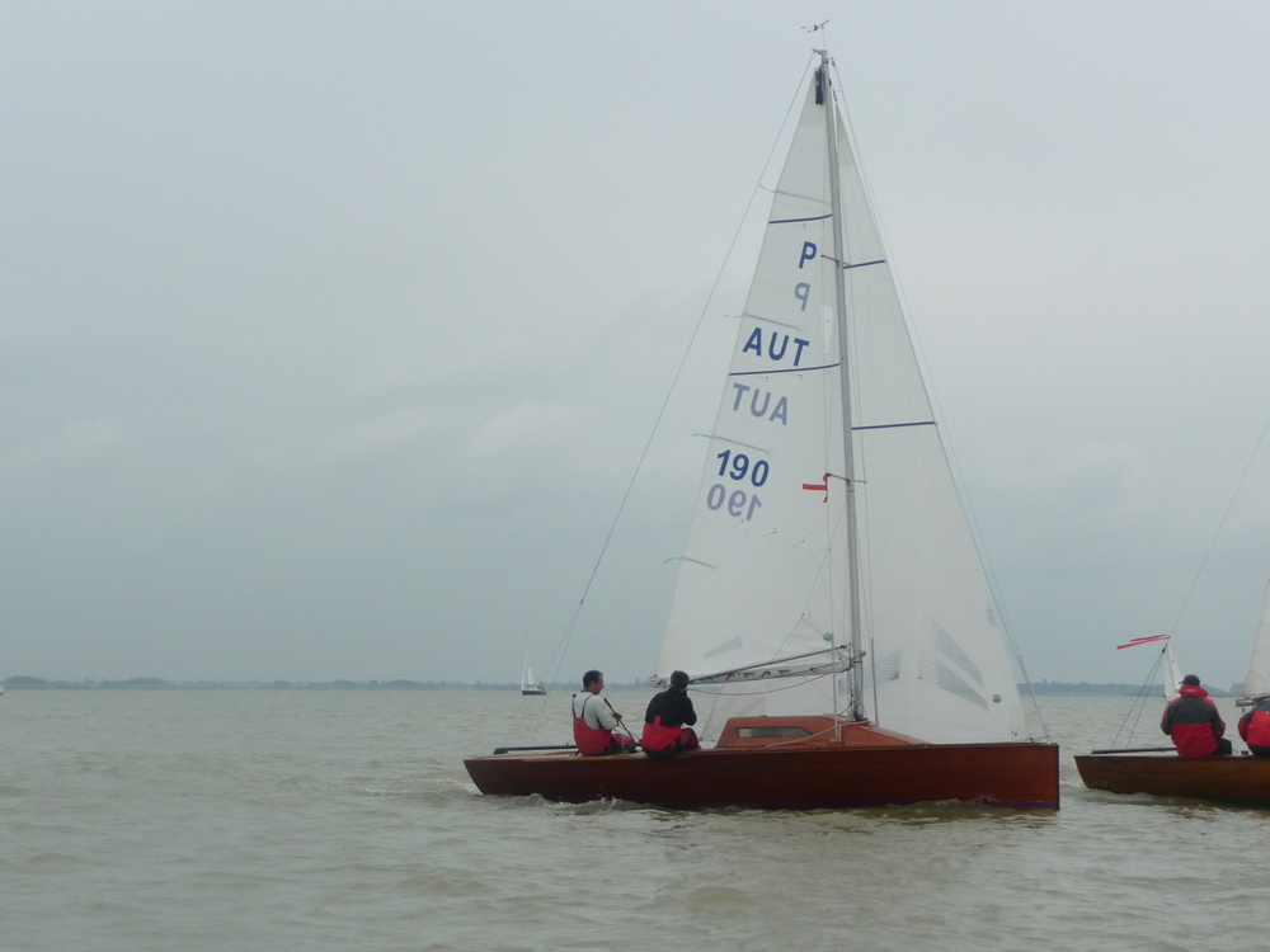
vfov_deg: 18.4
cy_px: 476
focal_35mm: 80
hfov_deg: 24.4
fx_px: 2935
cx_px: 635
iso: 160
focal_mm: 12.2
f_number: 4.6
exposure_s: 1/500
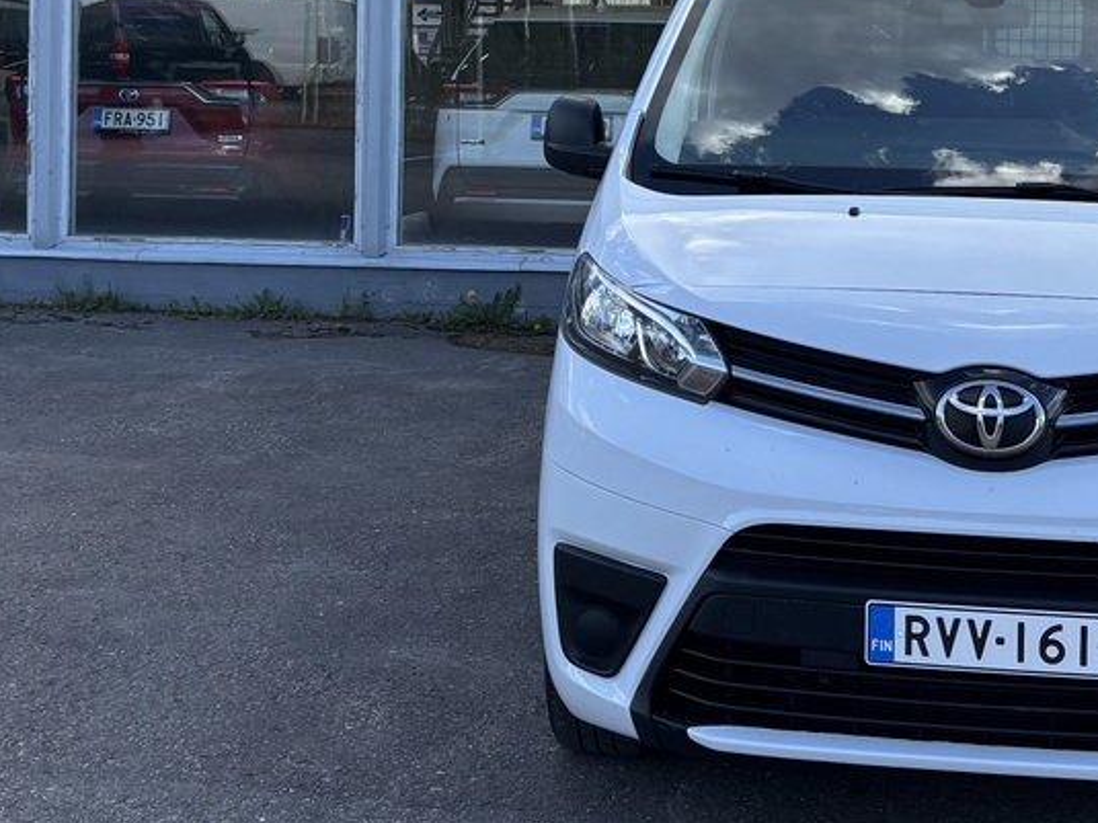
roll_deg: -0.1
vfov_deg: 20.4
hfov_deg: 27.8
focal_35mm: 70
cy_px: 33
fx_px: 2220
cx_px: 620
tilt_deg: -2.8
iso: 50
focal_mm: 5.96
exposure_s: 1/927
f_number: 1.6
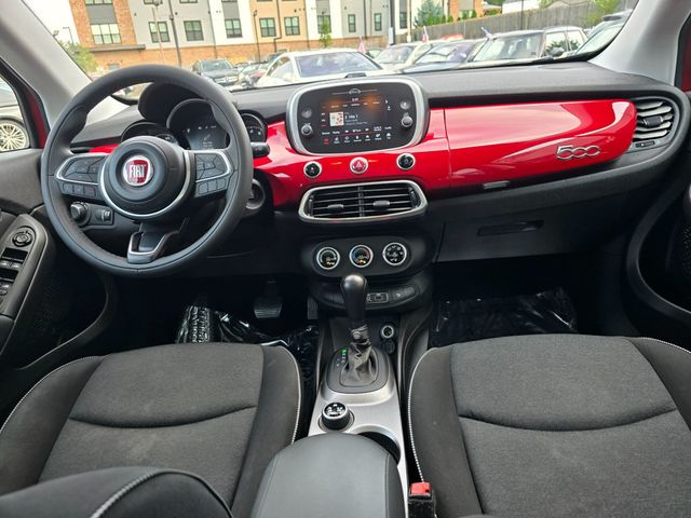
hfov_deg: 73.9
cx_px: 346
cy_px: 259
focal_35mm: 23
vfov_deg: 58.9
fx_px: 459
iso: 80
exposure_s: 1/180
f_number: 1.7
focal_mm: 6.3
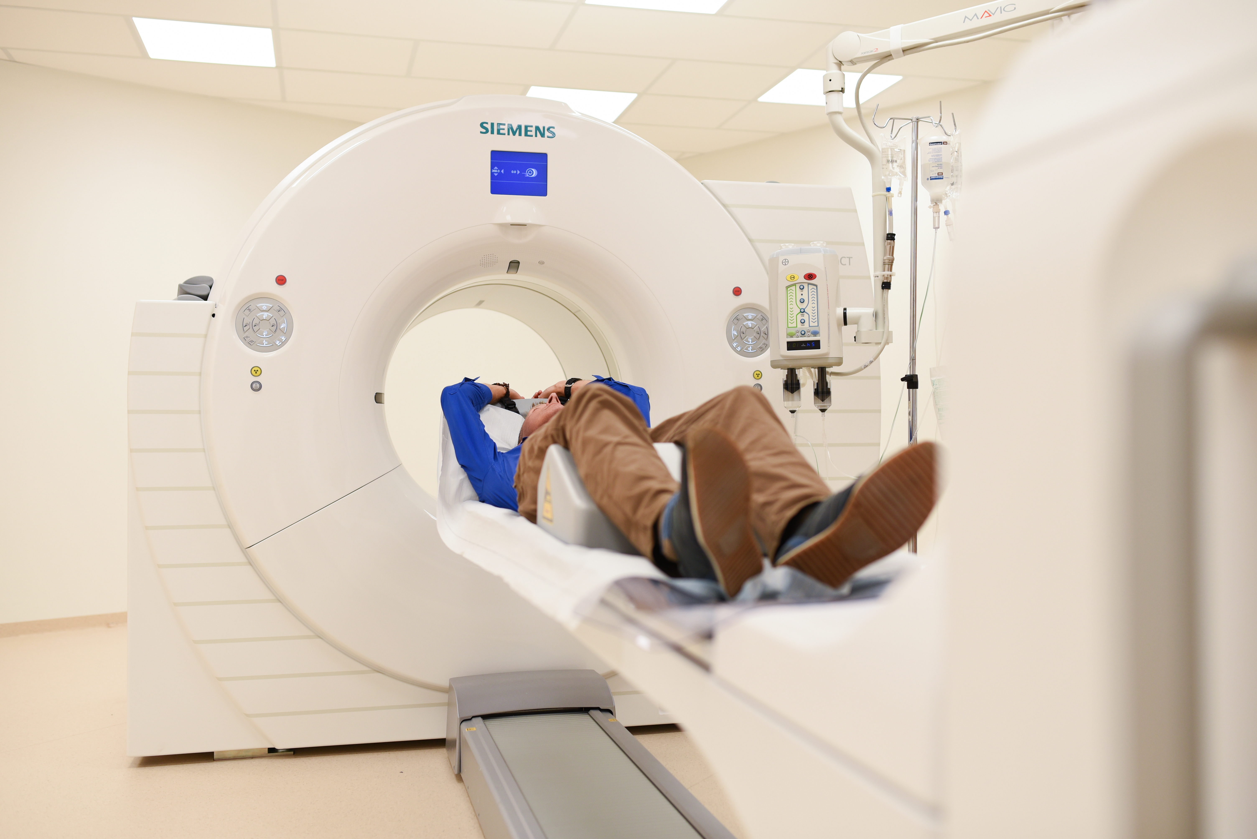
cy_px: 420
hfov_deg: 54.4
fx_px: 1222
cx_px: 628
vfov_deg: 37.9
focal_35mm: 35
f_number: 2.2
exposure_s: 1/500
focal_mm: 35
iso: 400
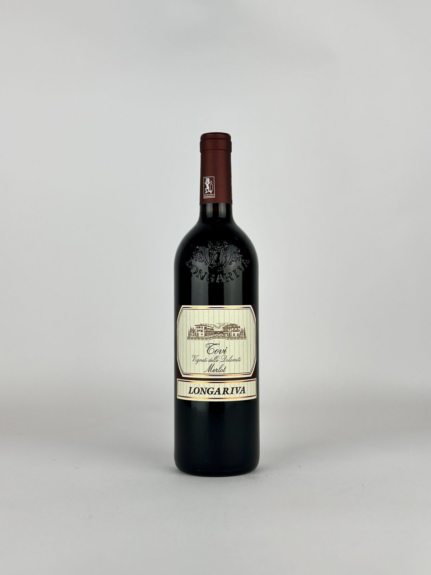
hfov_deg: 30.3
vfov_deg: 39.7
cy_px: 288
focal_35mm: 48
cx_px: 216
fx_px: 797
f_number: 1.78
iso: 80
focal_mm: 6.86
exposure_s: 1/773
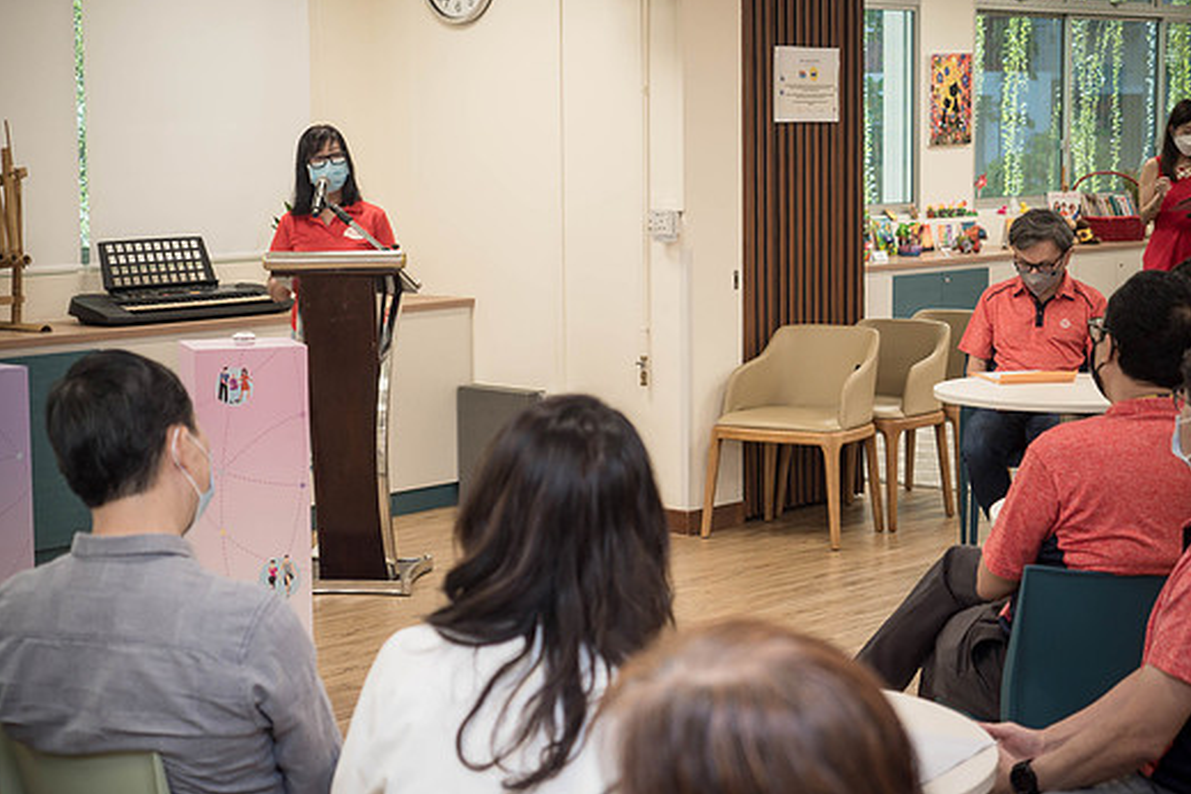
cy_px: 396
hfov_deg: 27.0
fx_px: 2481
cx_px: 608
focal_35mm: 75
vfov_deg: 18.2
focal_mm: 31
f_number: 2.8
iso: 500
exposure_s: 1/125
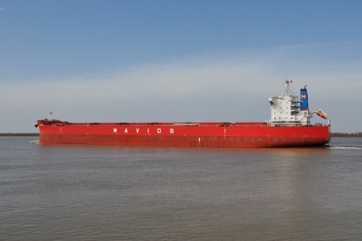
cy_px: 120
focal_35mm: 27
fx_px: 271
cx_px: 181
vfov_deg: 47.9
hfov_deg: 67.4
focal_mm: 18
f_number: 10
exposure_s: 1/400
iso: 200
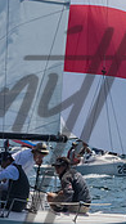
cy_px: 137
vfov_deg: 1.7
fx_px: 7340
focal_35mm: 1237
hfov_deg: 1.0
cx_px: 12
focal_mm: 200
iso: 640
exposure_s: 1/1600
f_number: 14
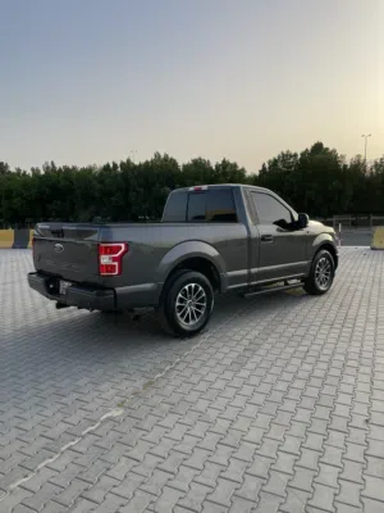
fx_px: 385
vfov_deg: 67.3
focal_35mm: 26
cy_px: 256
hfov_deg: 53.1
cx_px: 192
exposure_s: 1/2092
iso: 50
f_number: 1.6
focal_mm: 4.2
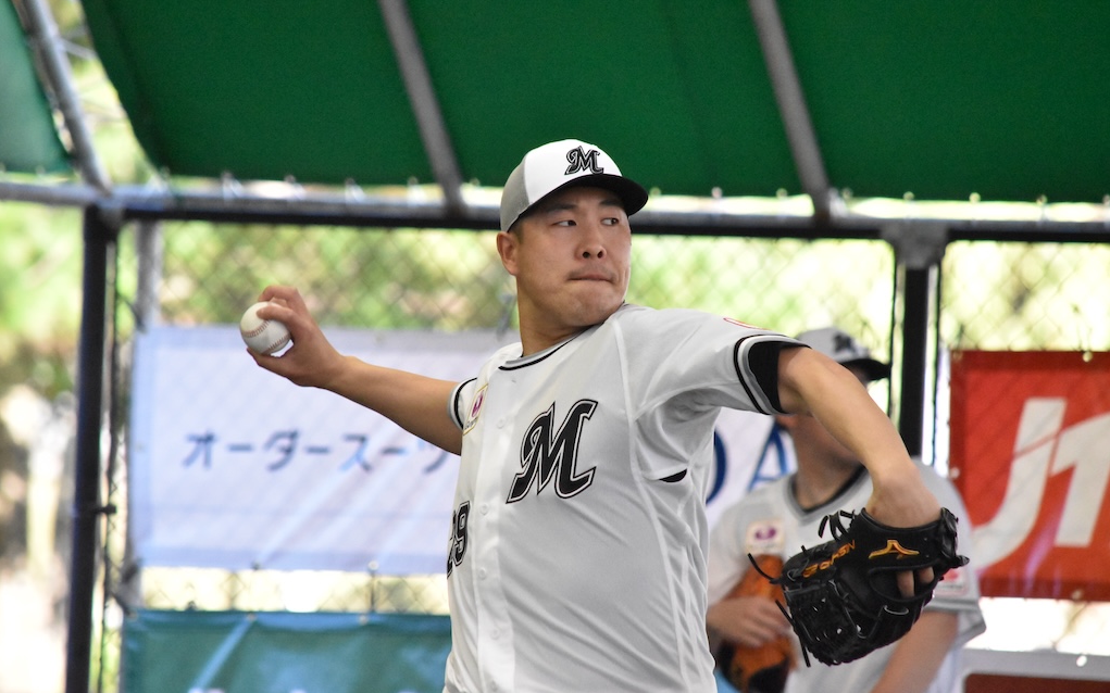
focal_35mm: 460
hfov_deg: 4.6
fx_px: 13915
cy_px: 354
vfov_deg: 2.9
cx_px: 554
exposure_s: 1/3200
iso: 10000
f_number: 7.1
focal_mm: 300
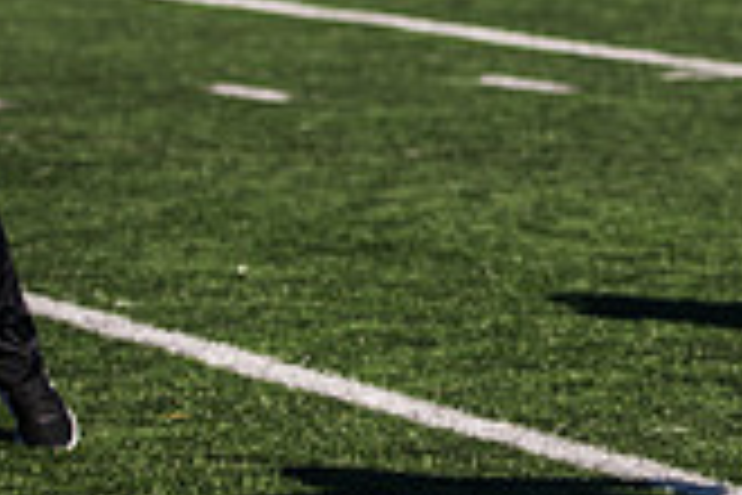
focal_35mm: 324
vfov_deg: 4.2
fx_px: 6677
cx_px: 1138
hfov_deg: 6.3
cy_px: -146
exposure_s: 1/1000
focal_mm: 92
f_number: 3.5
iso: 100
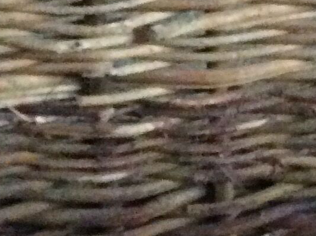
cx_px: 530
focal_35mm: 155
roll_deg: -5.8
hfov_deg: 11.9
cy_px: 166
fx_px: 1413
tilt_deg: -39.2
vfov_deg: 9.5
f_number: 2.4
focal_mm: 3.3
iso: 640
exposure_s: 1/17
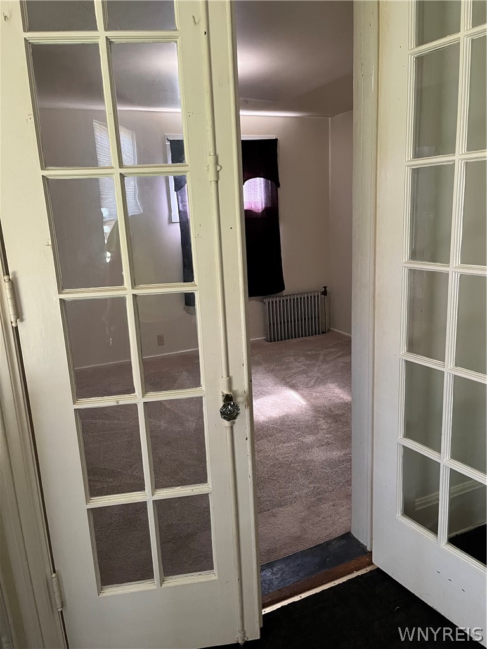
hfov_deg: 53.1
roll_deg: +2.6
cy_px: 324
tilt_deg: -12.3
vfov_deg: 67.3
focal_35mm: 26
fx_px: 488
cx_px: 244
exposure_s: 1/60
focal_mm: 5.1
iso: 320
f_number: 1.6
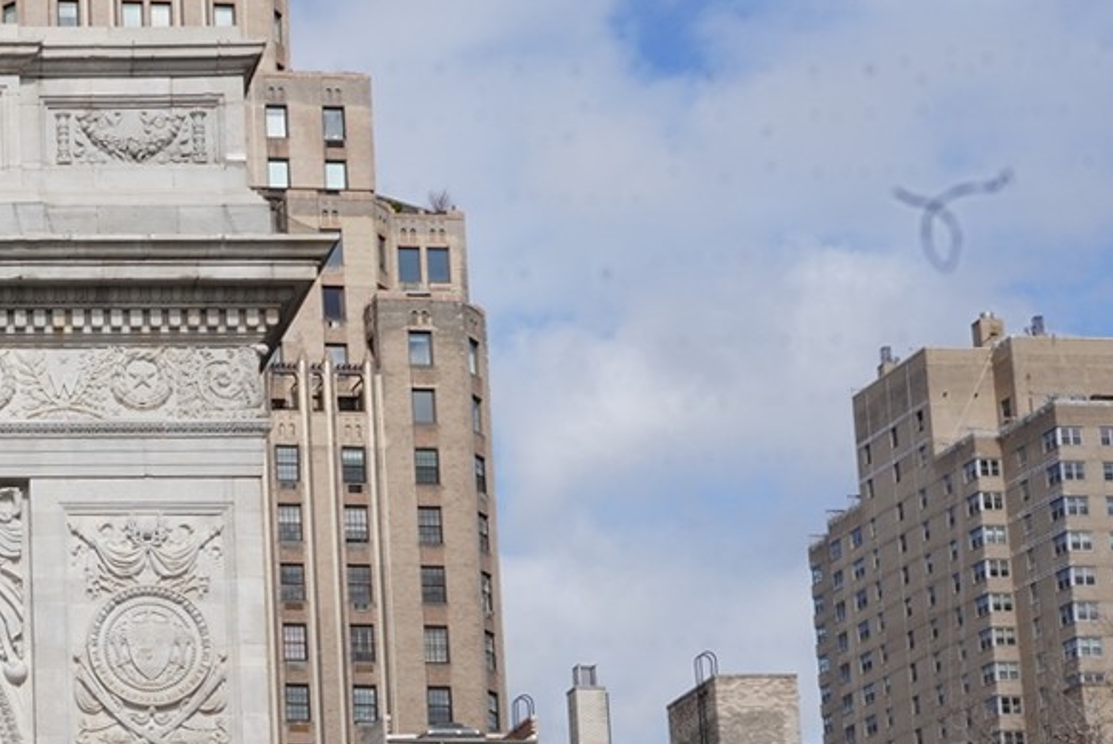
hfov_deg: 21.5
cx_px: -320
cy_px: 792
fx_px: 2660
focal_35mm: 86
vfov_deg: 15.5
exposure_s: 1/100
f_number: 22
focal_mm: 25
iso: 250
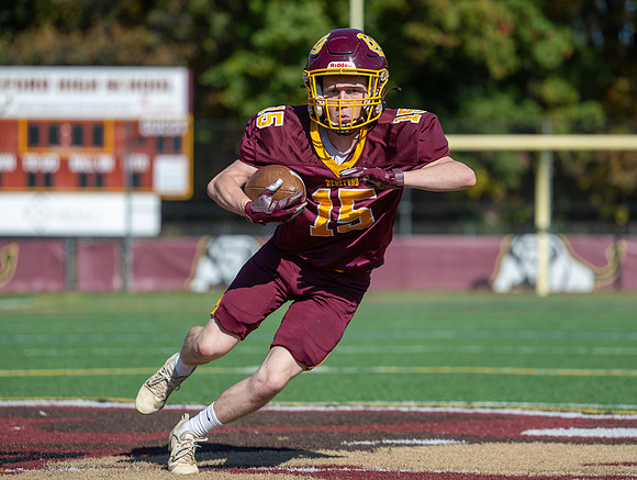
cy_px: 222
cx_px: 336
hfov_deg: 11.3
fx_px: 3215
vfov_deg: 8.5
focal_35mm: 174
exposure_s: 1/1600
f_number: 2.8
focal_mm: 125
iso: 80
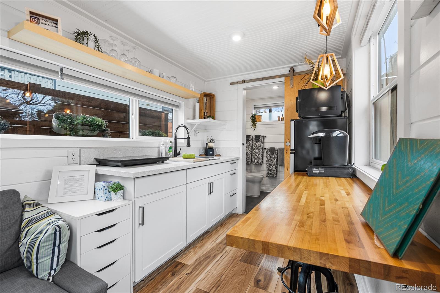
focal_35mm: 16
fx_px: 196
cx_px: 220
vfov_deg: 73.8
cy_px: 146
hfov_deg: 96.7
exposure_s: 1/4
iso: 200
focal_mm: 16
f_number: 8
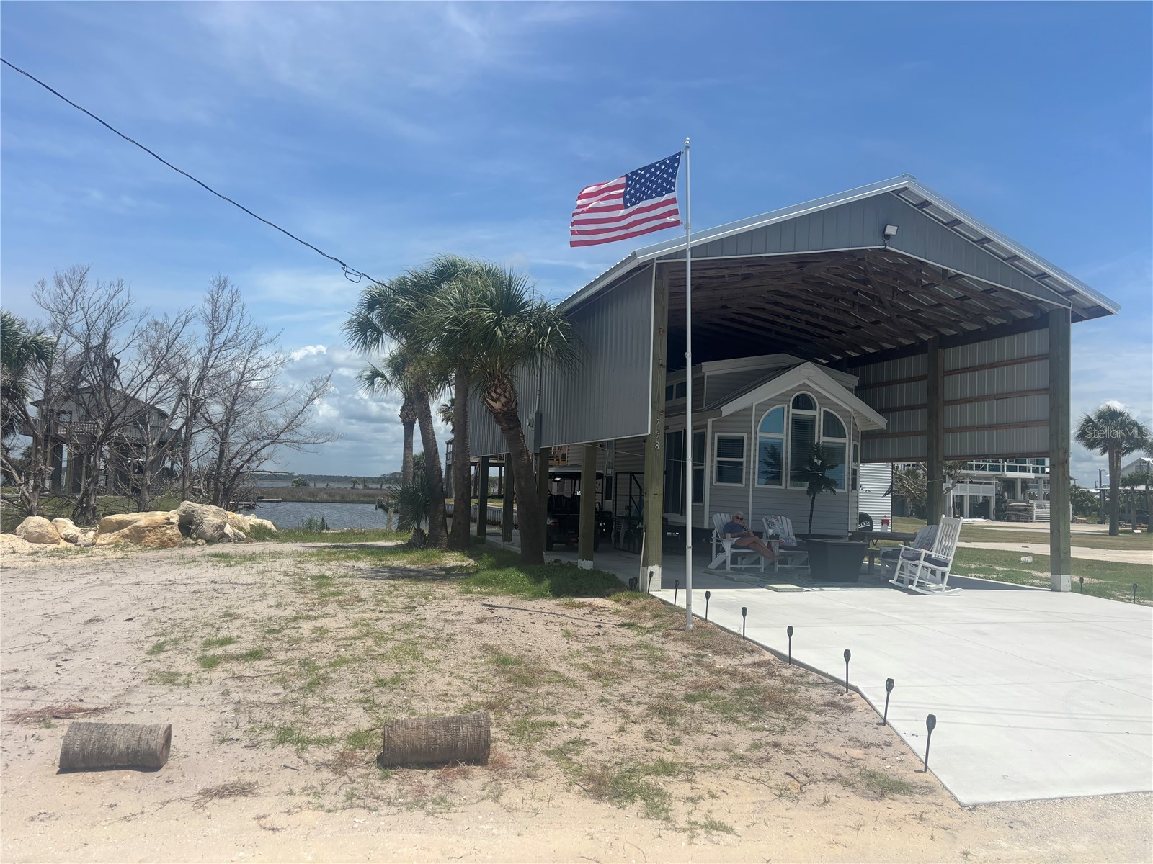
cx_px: 576
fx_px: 866
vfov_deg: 53.1
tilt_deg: +2.9
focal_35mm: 26
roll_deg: -1.7
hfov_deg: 67.3
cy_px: 432
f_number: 1.6
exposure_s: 1/5348
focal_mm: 5.96
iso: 50
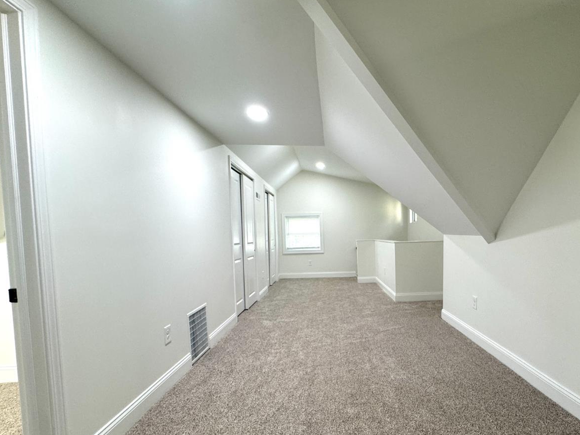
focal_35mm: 18
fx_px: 302
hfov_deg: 86.7
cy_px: 253
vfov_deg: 71.1
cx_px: 347
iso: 160
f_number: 2.2
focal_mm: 2.22
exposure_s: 1/60
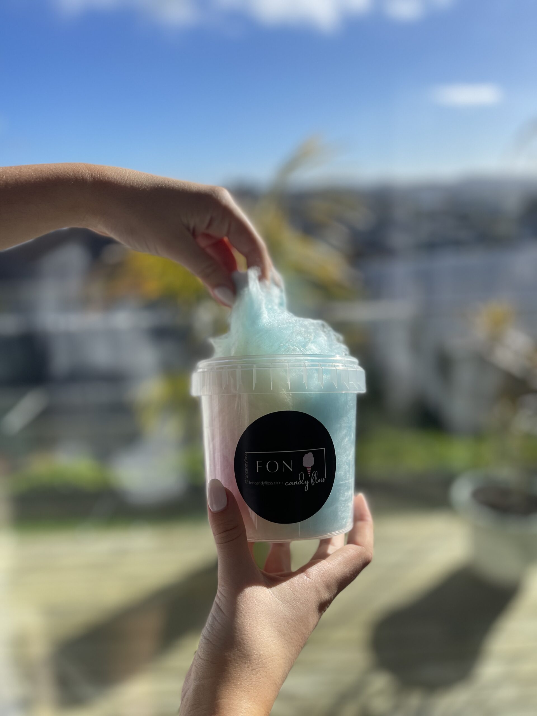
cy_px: 358
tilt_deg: -17.2
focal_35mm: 26
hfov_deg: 53.1
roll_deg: +1.9
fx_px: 538
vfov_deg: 67.3
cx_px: 268
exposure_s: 1/3788
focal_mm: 5.1
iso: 50
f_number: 1.6
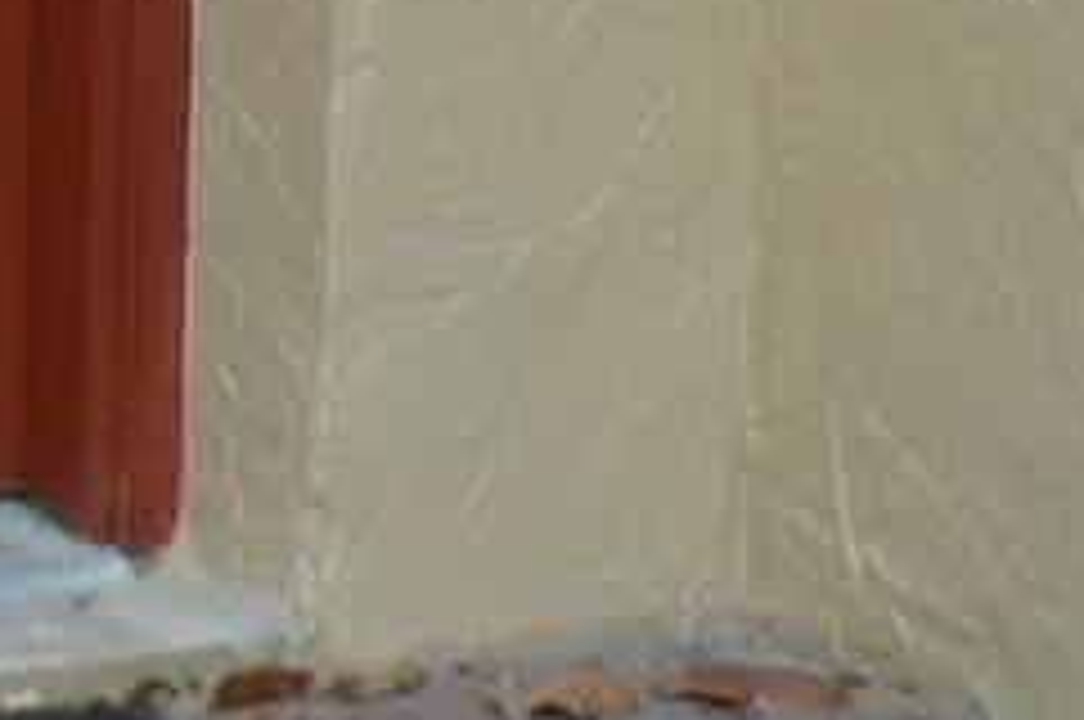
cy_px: -1076
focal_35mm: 249
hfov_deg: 7.8
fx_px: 7488
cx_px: -1412
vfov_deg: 5.3
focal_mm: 6
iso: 80
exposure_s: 1/30
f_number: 2.8
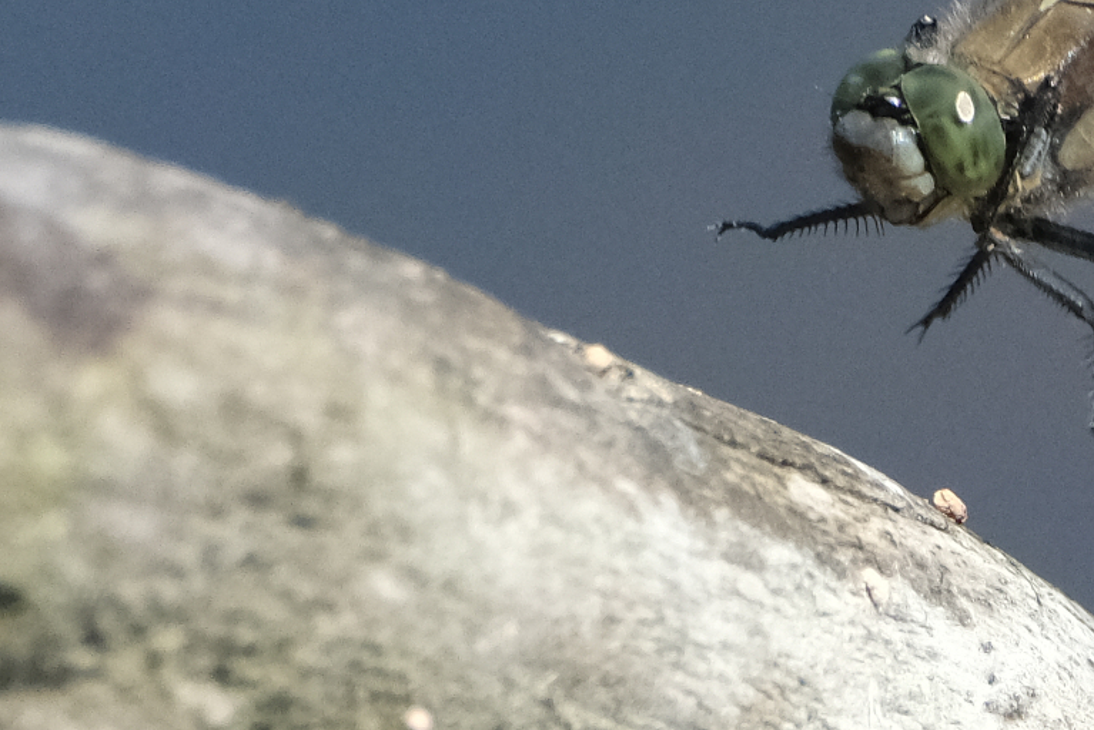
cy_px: -40
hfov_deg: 0.8
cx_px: 1190
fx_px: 80253
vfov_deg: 0.5
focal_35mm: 2640
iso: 2500
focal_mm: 600
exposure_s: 1/2000
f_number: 8
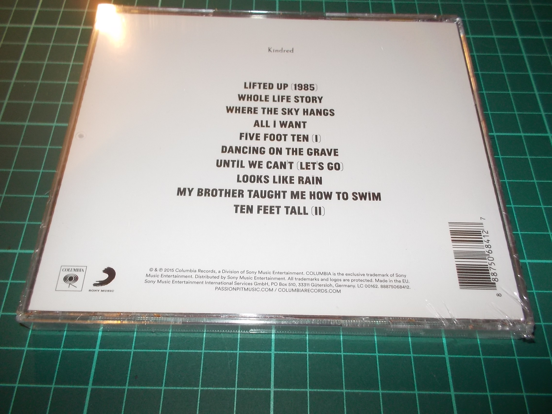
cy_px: 207
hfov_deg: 61.7
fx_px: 462
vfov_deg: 48.2
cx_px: 276
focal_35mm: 29
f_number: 3.3
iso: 200
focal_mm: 4.1
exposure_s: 1/30
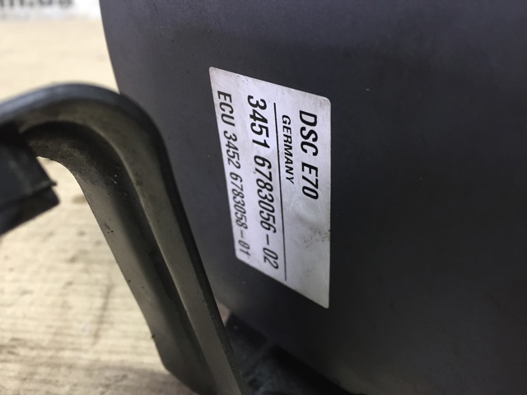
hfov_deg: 61.7
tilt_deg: -28.6
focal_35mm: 29
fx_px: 442
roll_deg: +0.3
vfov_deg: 48.2
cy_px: 198
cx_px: 264
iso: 160
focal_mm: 4.15
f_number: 2.2
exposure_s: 1/33
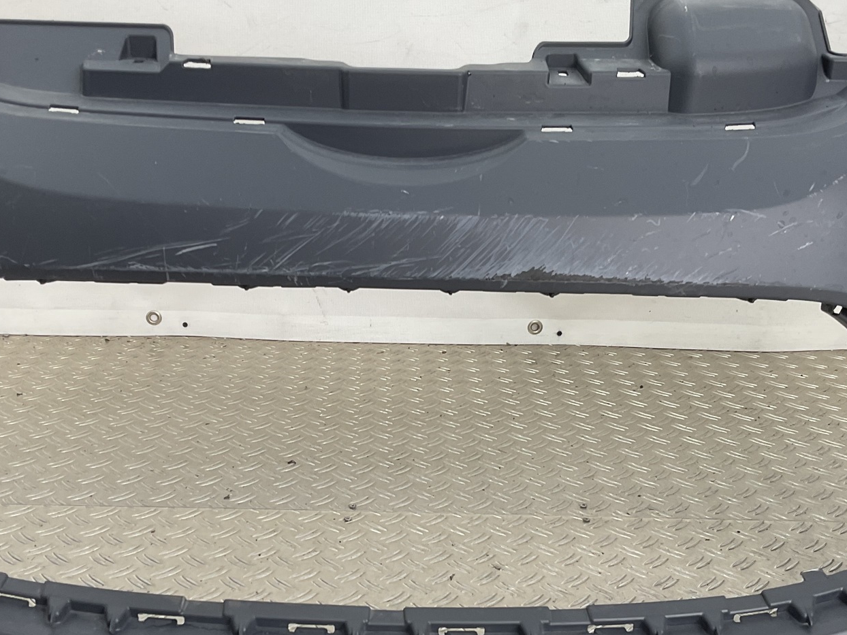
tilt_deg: -20.7
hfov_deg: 40.4
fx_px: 1150
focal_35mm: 47
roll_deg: -3.0
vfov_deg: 30.8
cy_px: 394
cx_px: 398
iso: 20
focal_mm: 3
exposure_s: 1/100
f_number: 1.8
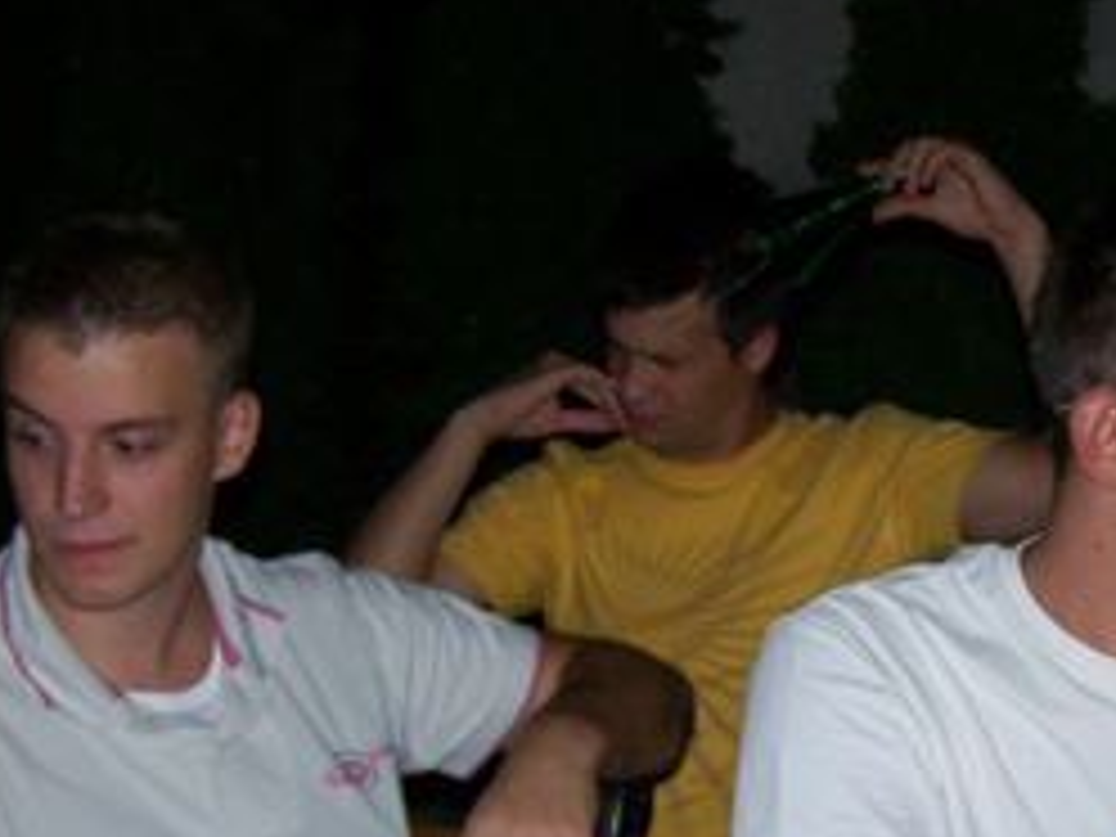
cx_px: 783
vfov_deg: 16.0
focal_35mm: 92
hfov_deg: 21.2
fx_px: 2966
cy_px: 666
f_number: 2.8
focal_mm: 6.3
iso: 80
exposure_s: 1/60
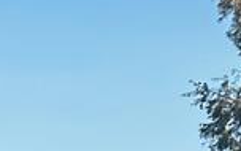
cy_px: 485
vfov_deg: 6.4
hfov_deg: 10.6
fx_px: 1222
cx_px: -182
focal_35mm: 186
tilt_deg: -3.5
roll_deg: +2.3
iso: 50
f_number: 1.5
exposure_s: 1/1079
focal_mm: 5.7
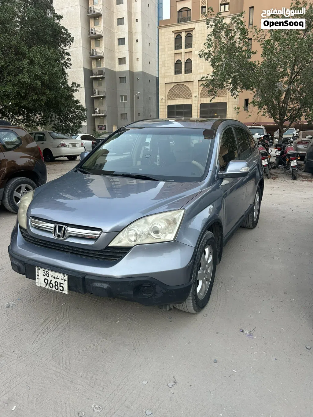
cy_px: 208
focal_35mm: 26
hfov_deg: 53.1
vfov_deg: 67.3
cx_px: 156
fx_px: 313
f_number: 1.5
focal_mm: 5.7
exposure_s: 1/90
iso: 125
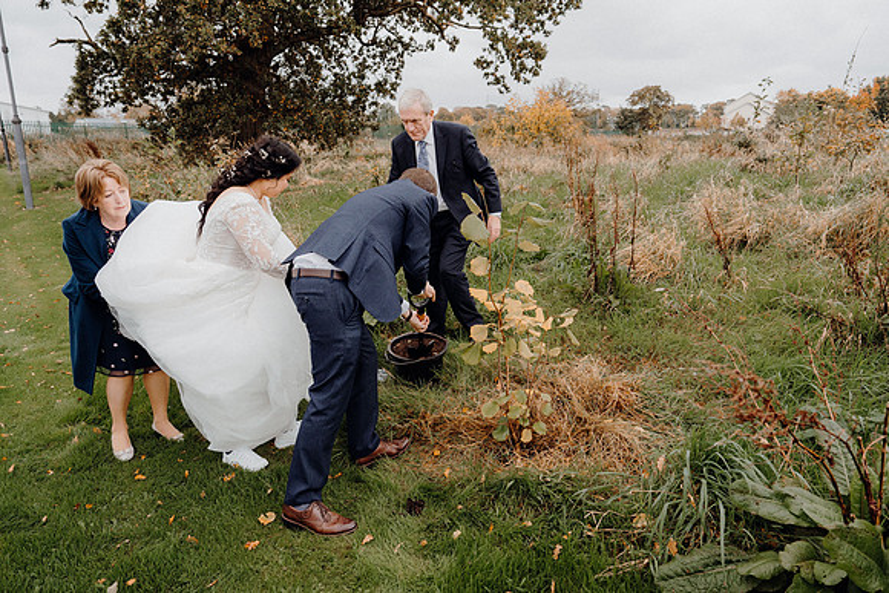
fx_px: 617
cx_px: 444
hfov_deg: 71.5
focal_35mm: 25
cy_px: 296
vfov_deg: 51.3
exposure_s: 1/160
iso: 640
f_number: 3.5
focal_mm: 25
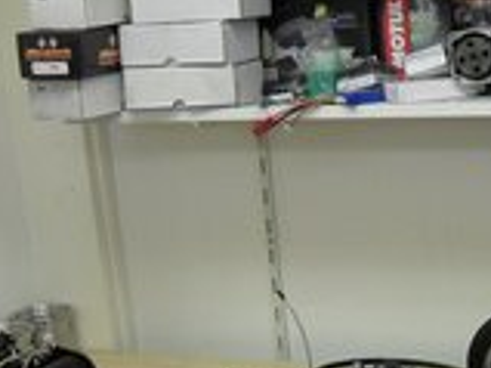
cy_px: 359
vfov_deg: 16.4
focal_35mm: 88
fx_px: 1247
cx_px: 491
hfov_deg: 21.5
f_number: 2.8
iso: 100
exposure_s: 1/45
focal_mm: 6.2
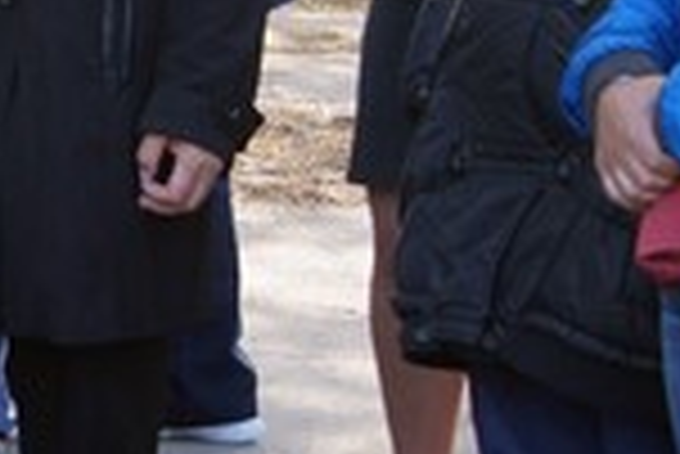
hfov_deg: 5.8
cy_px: 16
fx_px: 6561
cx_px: -716
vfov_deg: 4.0
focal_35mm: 347
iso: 250
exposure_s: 1/80
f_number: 5.6
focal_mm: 50
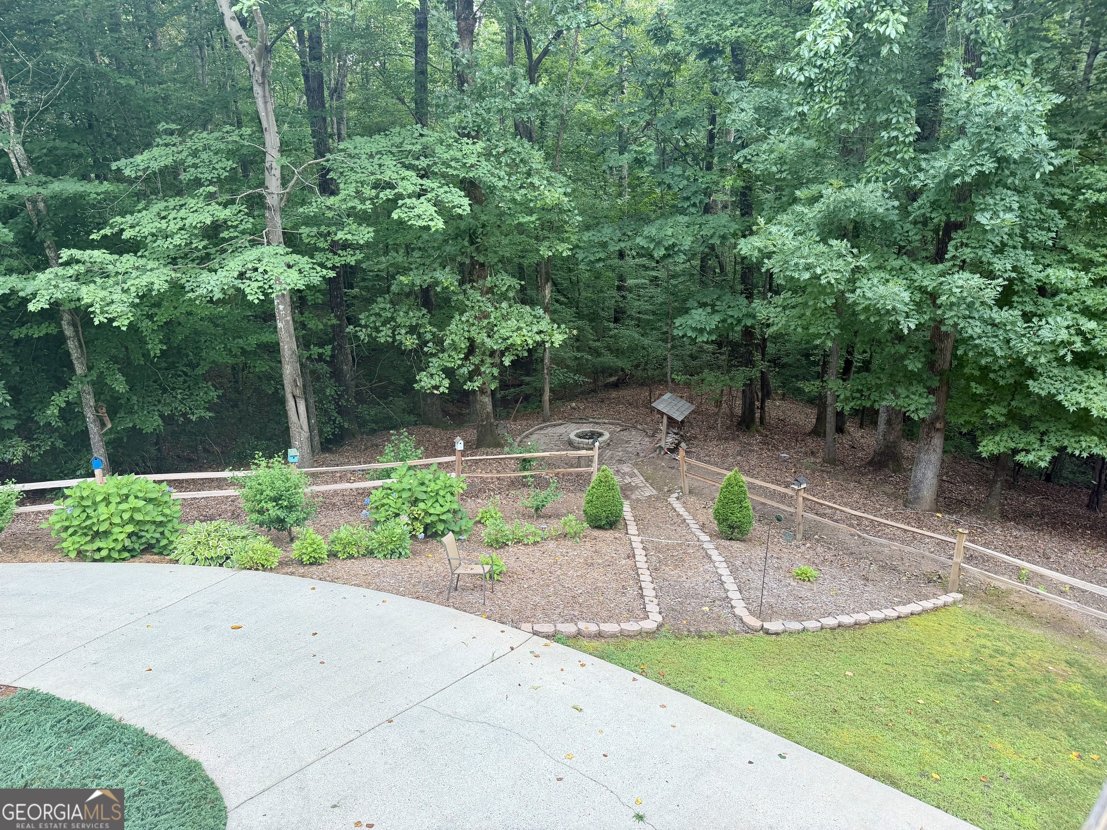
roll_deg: +2.8
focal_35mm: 24
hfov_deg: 71.6
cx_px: 554
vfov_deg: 56.8
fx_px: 768
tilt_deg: -18.5
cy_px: 415
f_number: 1.78
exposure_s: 1/121
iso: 100
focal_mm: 6.76
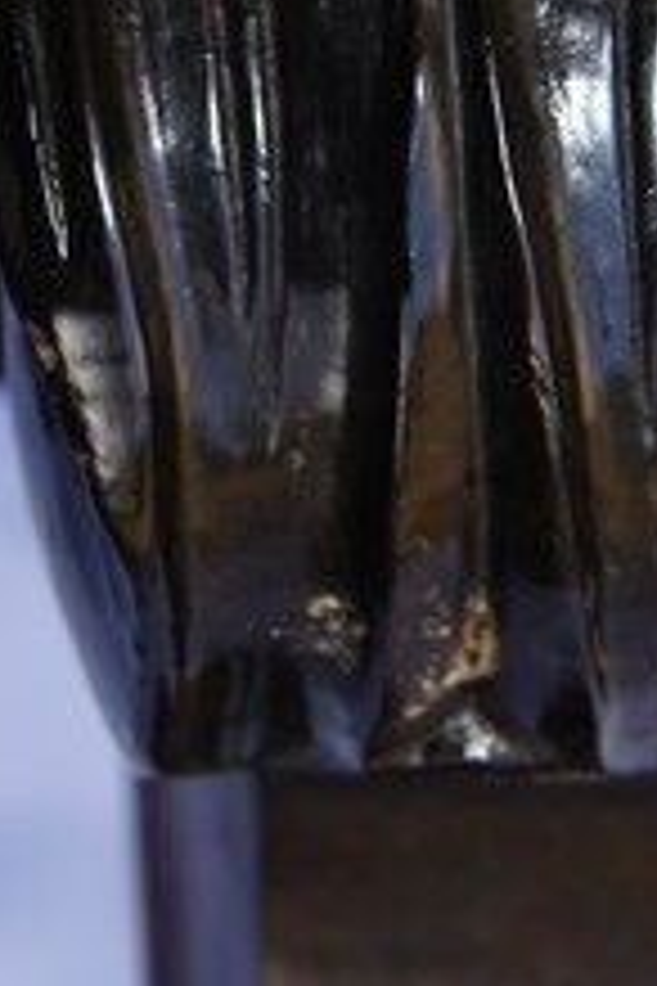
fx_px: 3449
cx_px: 243
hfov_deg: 10.9
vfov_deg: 16.2
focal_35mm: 126
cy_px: 284
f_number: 5.6
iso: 100
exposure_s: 1/80
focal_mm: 24
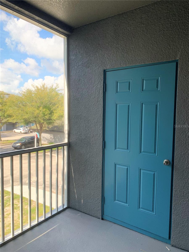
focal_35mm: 26
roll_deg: -0.8
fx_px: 189
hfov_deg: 53.1
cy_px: 126
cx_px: 94
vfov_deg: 67.3
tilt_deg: -3.6
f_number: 1.8
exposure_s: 1/175
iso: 25
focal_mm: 4.25
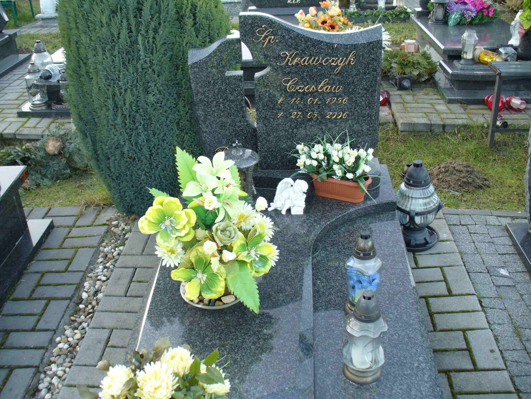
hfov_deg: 50.1
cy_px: 200
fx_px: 568
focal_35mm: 37
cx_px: 266
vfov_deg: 38.7
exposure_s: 1/40
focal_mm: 6.1
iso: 80
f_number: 2.8
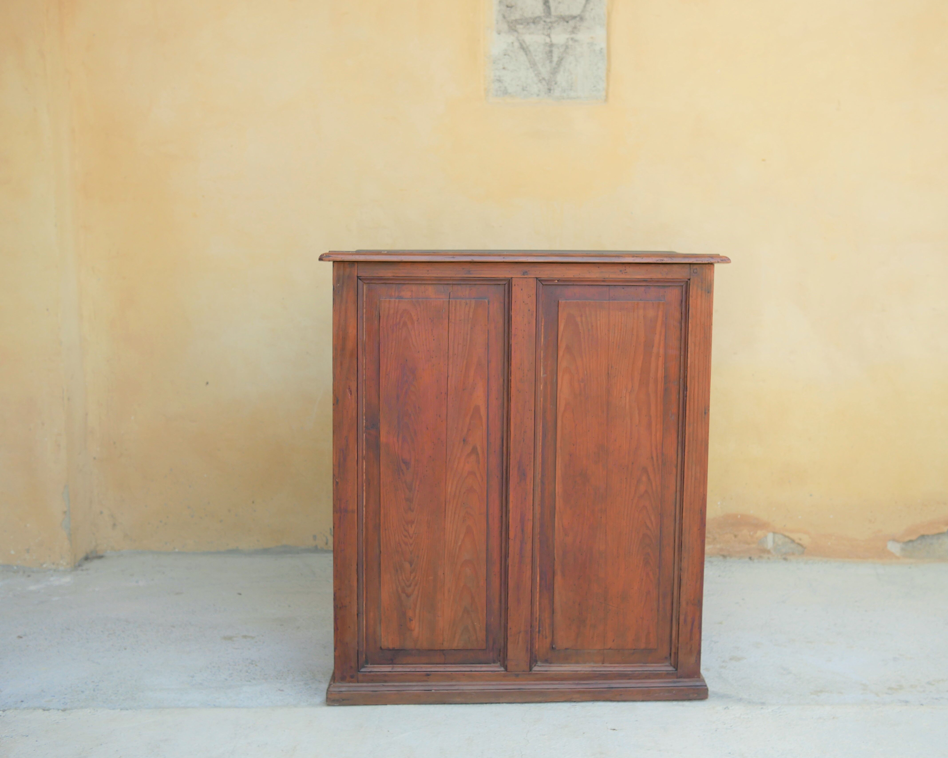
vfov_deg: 35.7
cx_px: 503
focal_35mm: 42
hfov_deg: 43.8
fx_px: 1178
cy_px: 379
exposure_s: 1/320
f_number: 2.8
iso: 200
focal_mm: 20
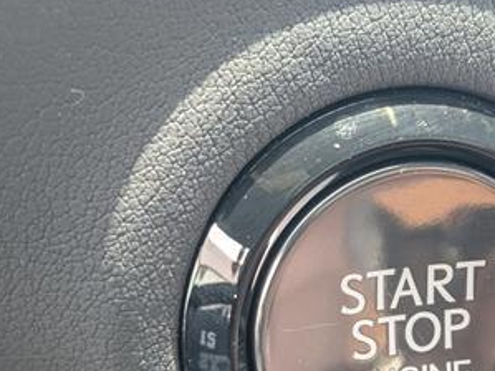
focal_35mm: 105
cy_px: 373
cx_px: 416
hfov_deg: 18.5
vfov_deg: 13.9
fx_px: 1501
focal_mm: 6.9
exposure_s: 1/204
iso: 186
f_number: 1.68
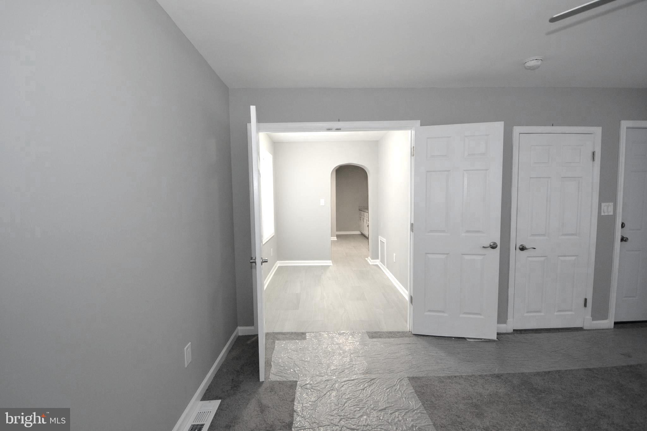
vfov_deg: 77.3
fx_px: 270
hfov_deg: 100.4
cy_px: 216
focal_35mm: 15
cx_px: 324
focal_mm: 10
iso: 1100
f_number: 3.5
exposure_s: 1/60
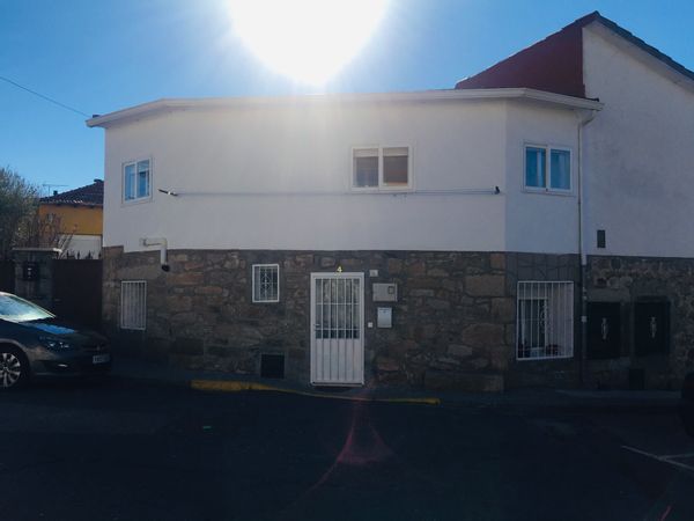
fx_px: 581
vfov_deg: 48.2
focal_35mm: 29
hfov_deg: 61.7
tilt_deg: +2.3
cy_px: 260
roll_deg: -1.0
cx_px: 347
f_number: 2.2
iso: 25
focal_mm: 4.15
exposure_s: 1/2747
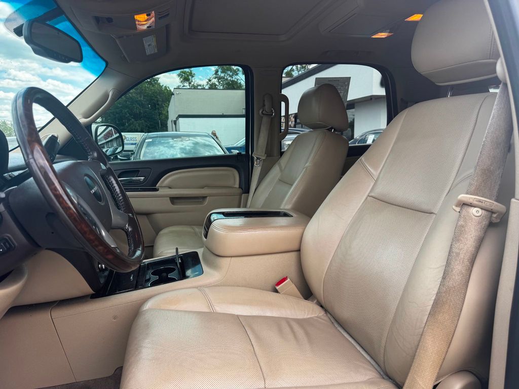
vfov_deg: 56.8
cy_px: 194
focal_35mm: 24
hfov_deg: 71.6
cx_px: 260
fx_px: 360
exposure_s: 1/553
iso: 80
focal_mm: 6.76
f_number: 1.78
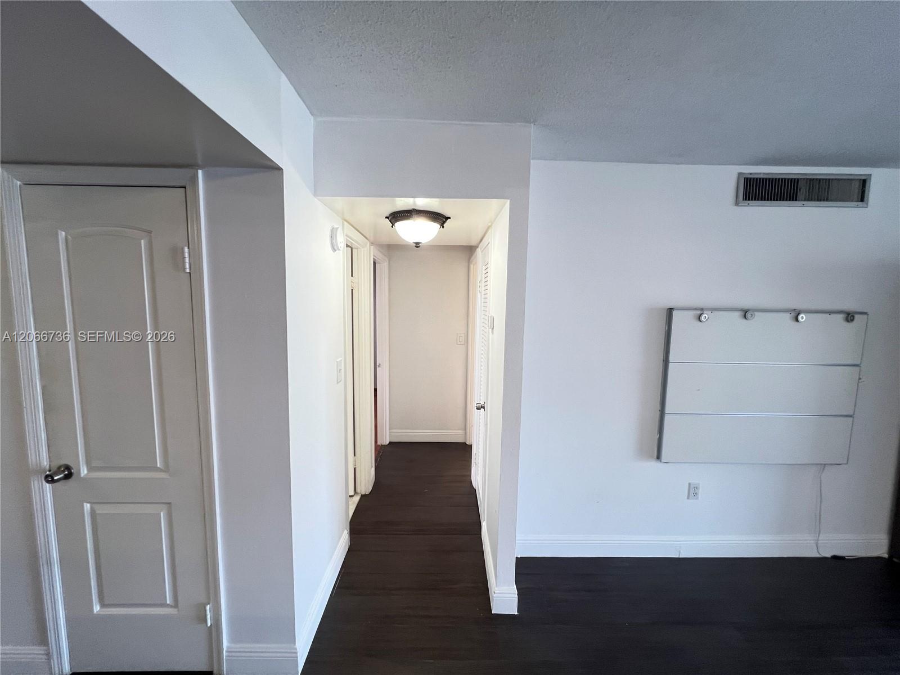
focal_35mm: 13
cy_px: 338
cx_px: 450
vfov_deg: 89.9
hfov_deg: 106.2
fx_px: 338
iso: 200
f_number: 1.8
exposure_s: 1/60
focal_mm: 1.57
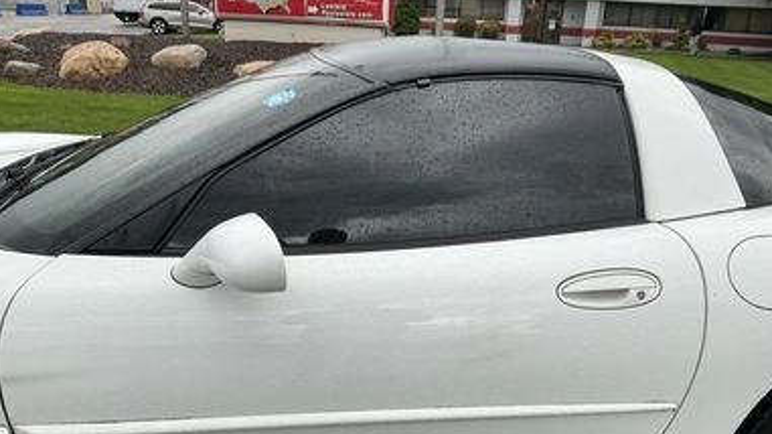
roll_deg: -3.4
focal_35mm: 32
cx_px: 389
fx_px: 655
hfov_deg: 61.0
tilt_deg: -22.8
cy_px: 302
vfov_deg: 36.1
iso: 20
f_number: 1.8
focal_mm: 3
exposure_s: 1/141
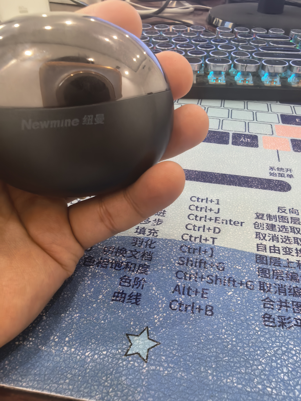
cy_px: 200
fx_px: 278
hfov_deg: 56.8
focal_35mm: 24
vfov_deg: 71.6
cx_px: 150
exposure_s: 1/50
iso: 400
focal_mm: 1.95
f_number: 2.2
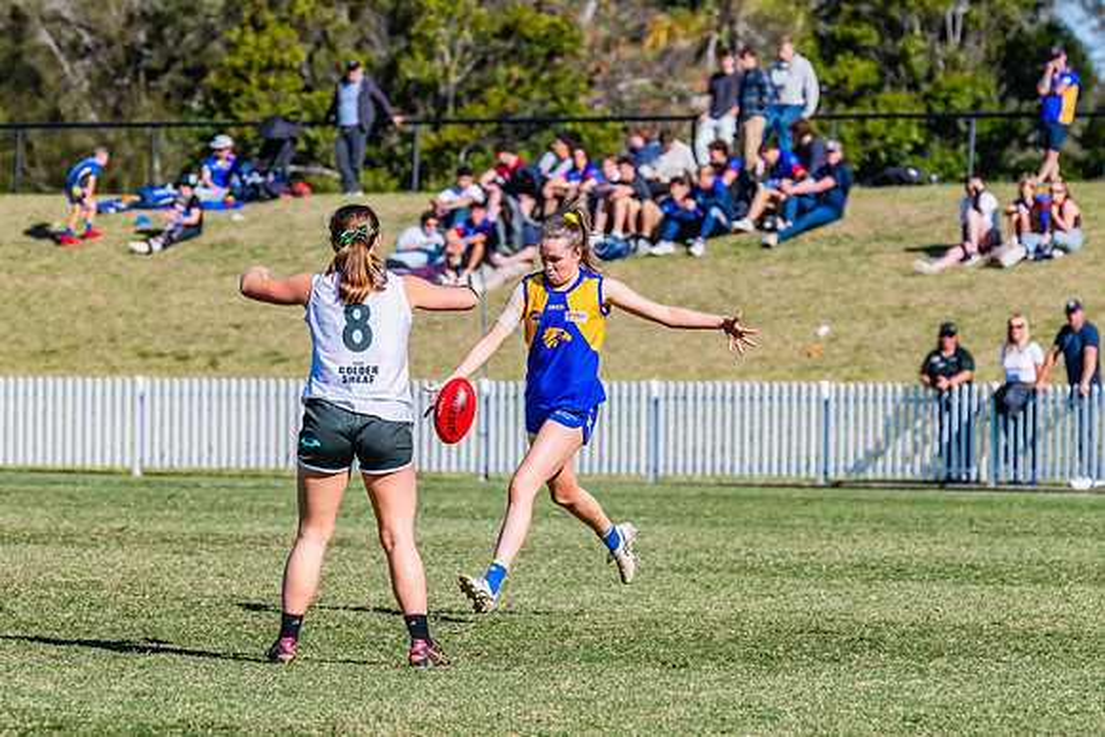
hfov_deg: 5.3
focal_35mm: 389
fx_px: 11933
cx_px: 546
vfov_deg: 3.5
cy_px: 399
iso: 640
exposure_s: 1/1250
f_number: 11
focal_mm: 330
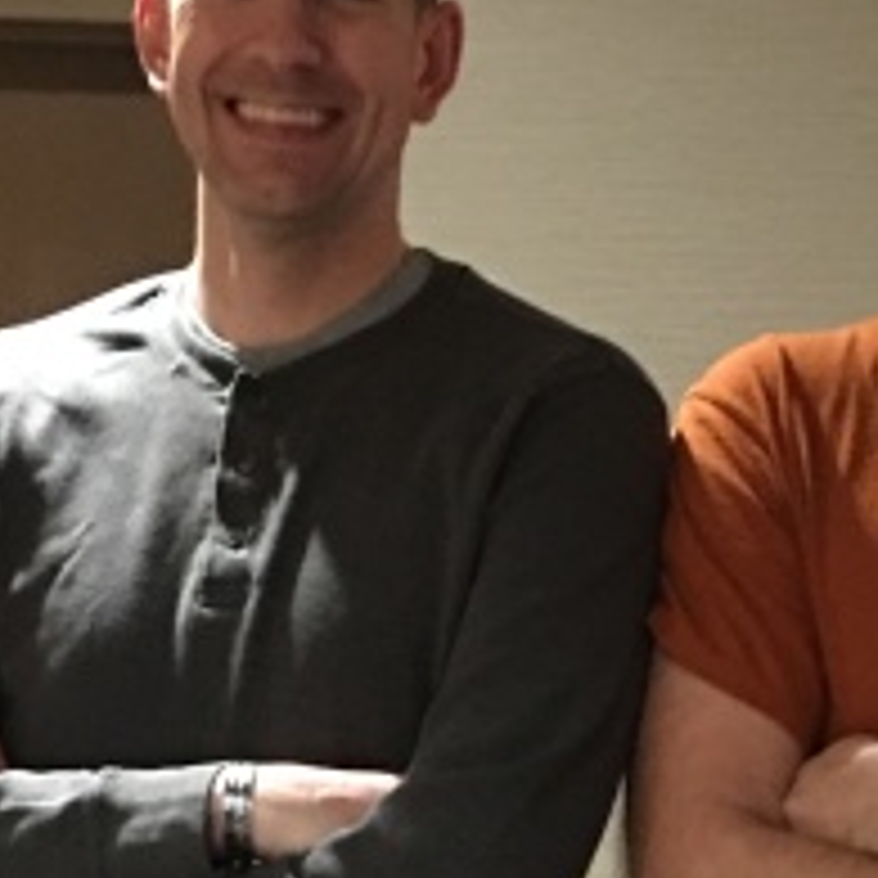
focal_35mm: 112
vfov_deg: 14.4
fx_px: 3214
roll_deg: -0.6
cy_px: 1344
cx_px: 702
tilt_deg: -13.3
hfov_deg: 15.5
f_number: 2.2
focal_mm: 4.15
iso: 160
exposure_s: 1/4
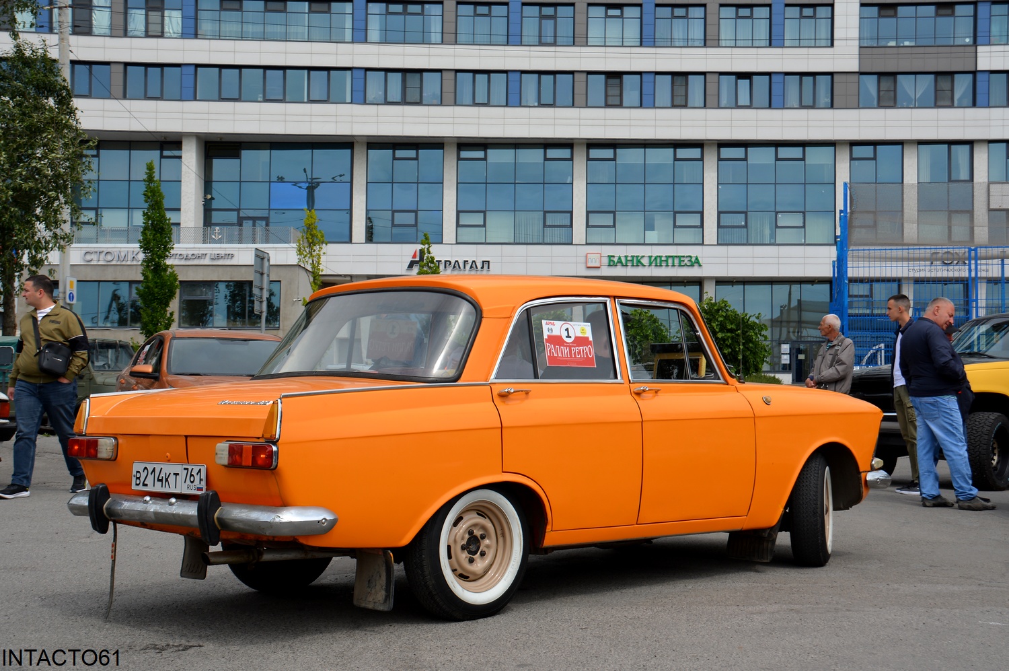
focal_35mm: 48
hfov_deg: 41.1
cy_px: 336
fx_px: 1344
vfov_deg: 28.0
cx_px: 504
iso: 100
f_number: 8
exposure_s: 1/250
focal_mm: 32
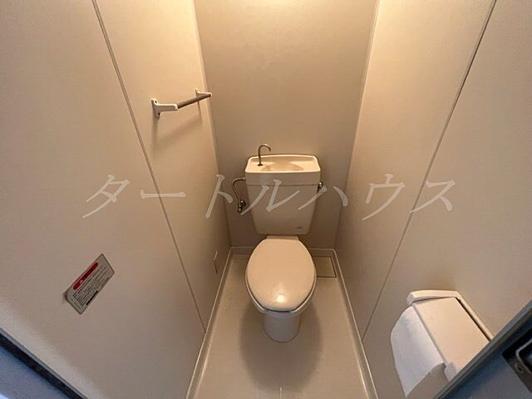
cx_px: 266
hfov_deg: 106.2
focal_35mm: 13
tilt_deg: -29.5
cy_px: 200
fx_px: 200
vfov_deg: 89.9
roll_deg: +3.0
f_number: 1.8
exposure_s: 1/60
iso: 250
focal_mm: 1.57
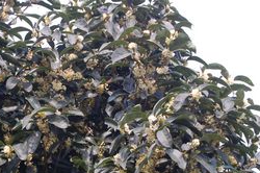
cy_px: 106
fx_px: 1190
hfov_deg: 12.4
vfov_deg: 8.3
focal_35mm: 165
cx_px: 47
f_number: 9
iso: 800
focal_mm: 55
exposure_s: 1/320
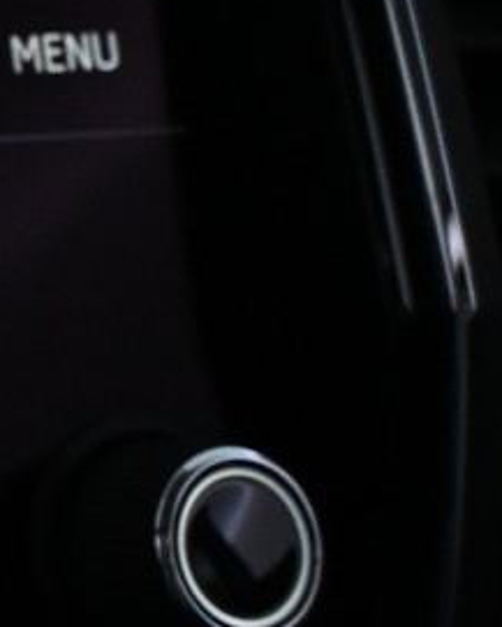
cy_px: 67
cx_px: -1205
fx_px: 3196
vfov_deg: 11.1
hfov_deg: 7.4
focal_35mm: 172
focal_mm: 20.5
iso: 2000
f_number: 3.8
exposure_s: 1/125
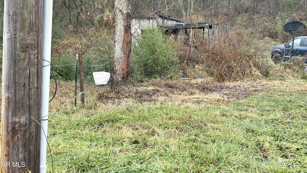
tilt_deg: -1.7
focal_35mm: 53
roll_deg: -0.7
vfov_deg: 22.5
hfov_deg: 39.2
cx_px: 152
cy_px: 58
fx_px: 431
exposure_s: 1/201
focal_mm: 6.86
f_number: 1.78
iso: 64
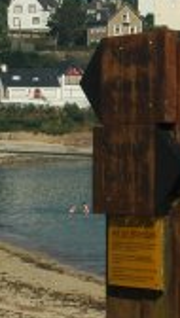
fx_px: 1956
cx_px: 483
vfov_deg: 9.3
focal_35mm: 231
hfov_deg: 5.1
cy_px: 102
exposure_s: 1/160
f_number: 9
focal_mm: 31
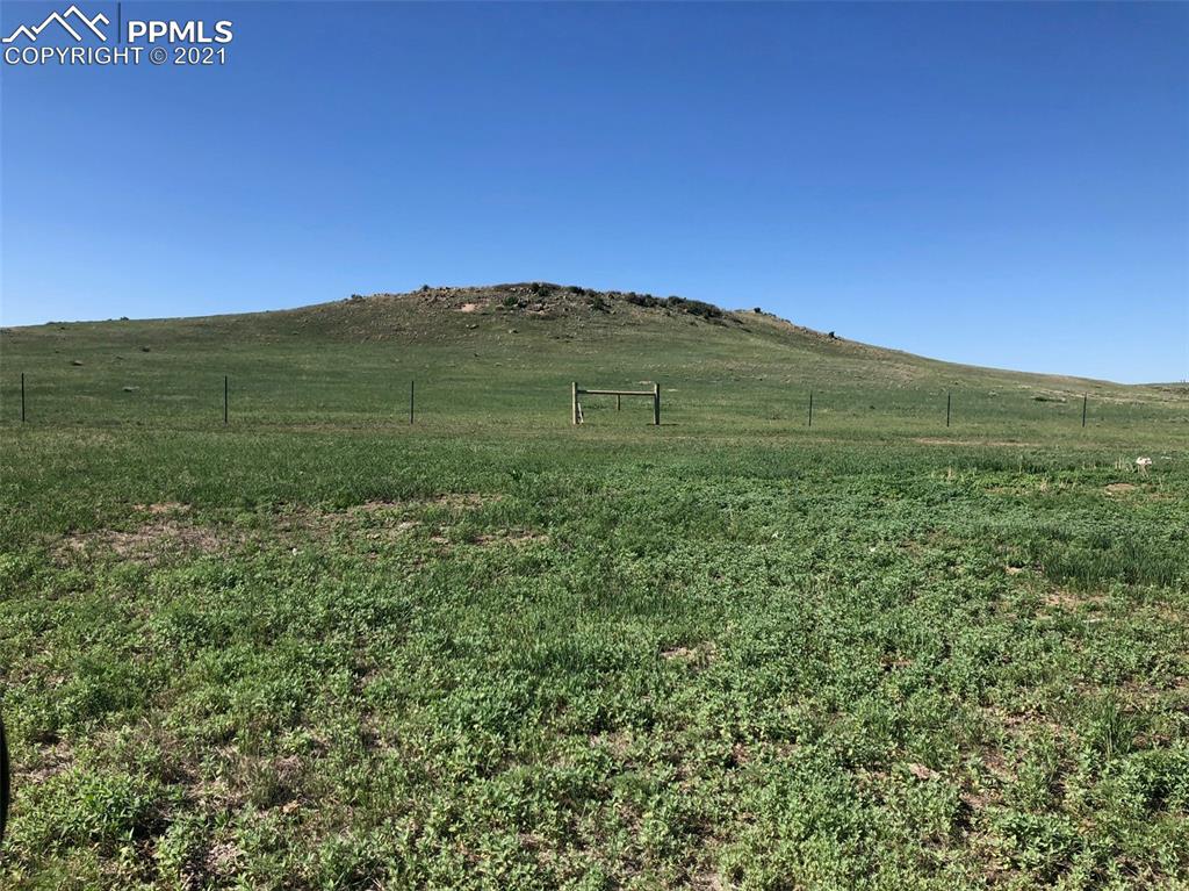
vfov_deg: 49.7
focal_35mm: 28
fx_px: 961
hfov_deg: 63.5
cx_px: 594
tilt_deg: -1.2
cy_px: 446
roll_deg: -1.1
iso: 20
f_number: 1.8
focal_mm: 3.99
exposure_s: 1/1779
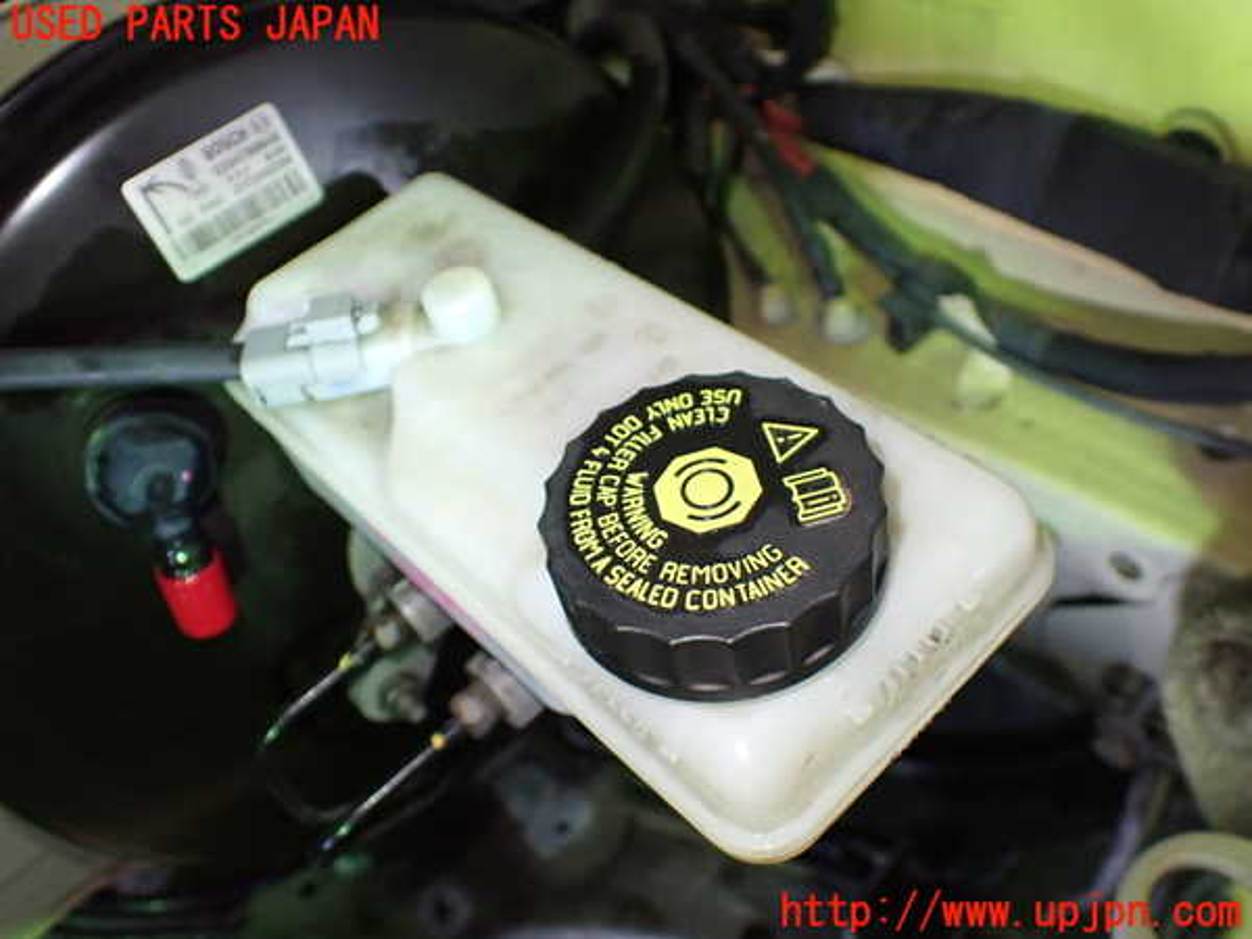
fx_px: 1085
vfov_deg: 46.8
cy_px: 470
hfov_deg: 60.0
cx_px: 626
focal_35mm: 30
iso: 800
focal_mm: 5.4
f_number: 2.3
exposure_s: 1/60
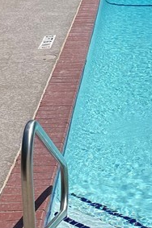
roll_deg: +1.6
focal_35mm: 98
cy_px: 85
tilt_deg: -14.8
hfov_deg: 13.8
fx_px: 622
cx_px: 137
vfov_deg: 20.8
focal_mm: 4.2
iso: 32
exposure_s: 1/6897
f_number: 1.6
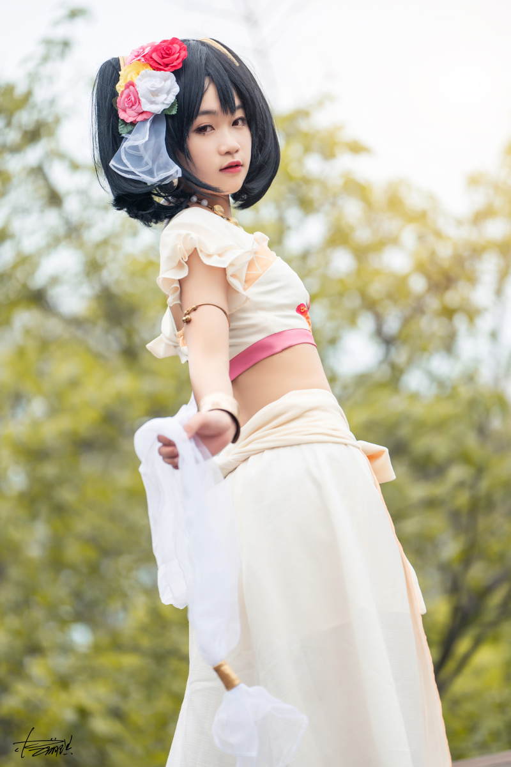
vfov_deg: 15.2
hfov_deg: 10.2
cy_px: 384
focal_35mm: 135
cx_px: 256
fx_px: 2874
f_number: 2.8
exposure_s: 1/800
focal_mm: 135
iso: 100
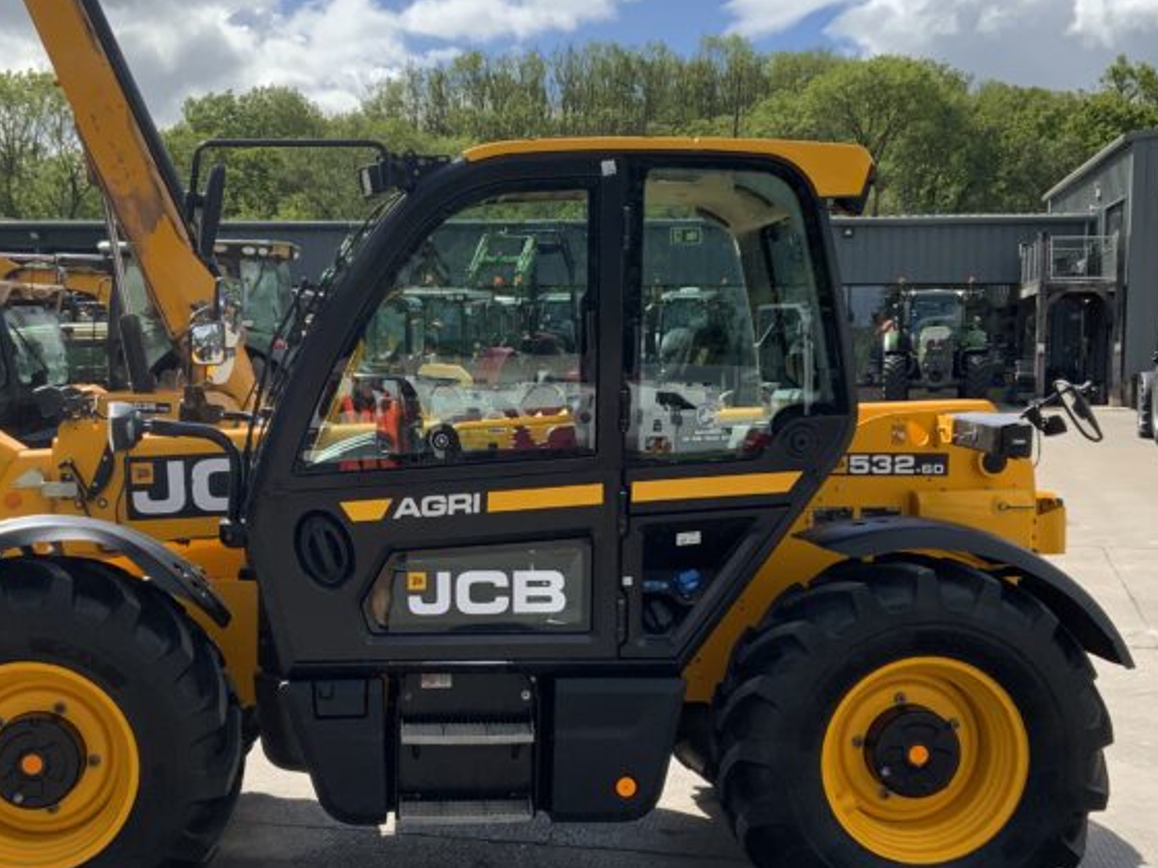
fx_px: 1773
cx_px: 521
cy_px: 515
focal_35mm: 53
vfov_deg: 27.5
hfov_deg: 36.1
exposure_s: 1/2058
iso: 16
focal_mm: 3
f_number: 1.8
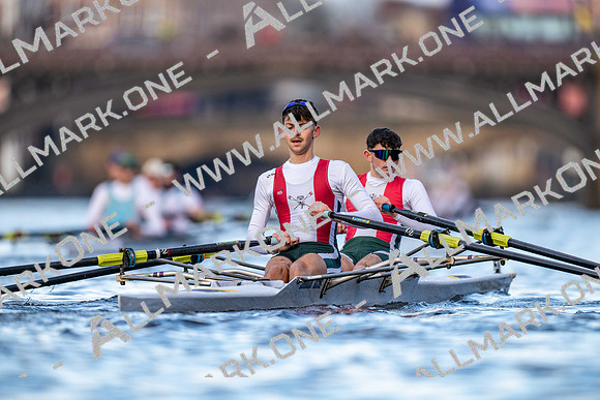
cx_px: 300
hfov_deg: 3.4
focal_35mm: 600
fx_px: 10002
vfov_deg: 2.3
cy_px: 200
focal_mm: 600
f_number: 4
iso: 1250
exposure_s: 1/2500
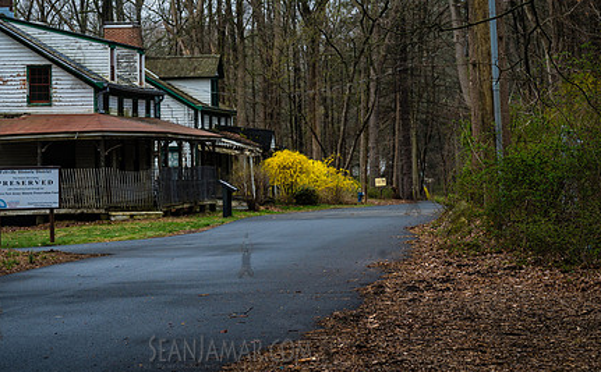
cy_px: 147
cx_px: 245
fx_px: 1863
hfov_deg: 18.3
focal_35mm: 114
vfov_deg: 11.4
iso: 250
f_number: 7.1
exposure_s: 1/400
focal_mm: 83
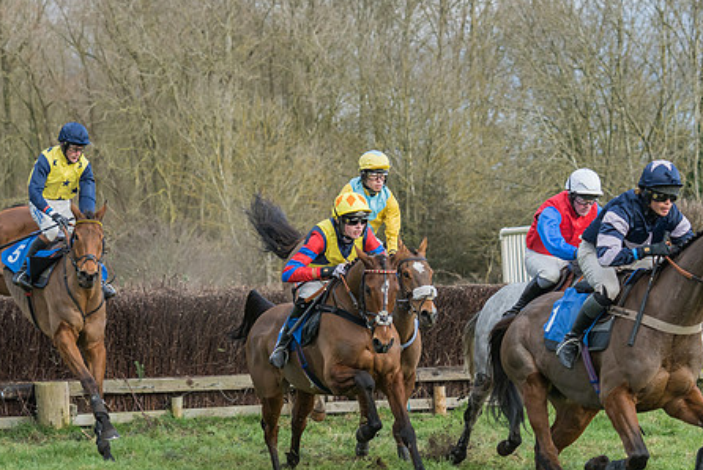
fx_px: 2579
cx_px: 461
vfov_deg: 10.4
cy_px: 294
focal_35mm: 132
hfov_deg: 15.5
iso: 800
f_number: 4
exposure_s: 1/1000
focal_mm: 70
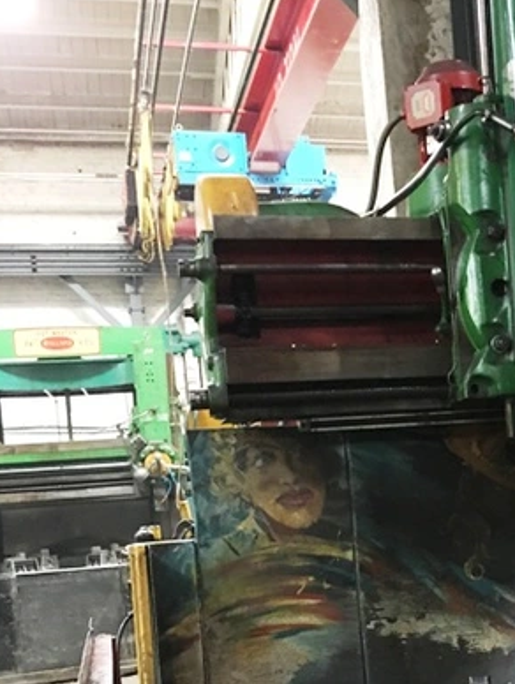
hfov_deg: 25.2
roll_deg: +4.0
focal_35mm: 56
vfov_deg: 33.6
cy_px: 517
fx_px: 1108
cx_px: 486
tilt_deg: -2.3
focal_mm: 4.15
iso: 250
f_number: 2.2
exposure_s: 1/15
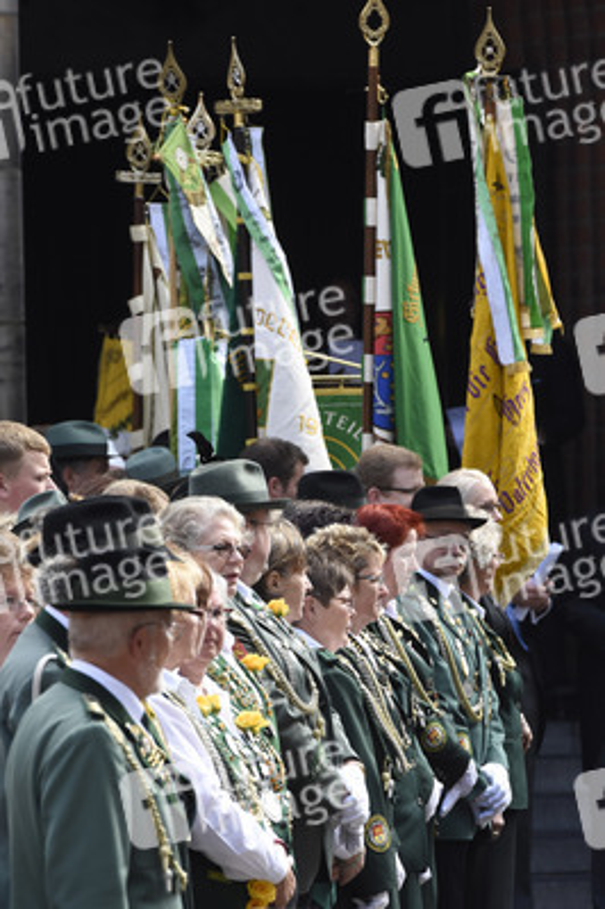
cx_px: 302
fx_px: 7575
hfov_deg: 4.6
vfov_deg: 6.9
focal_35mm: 300
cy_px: 454
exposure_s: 1/400
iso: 800
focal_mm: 200
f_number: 7.1
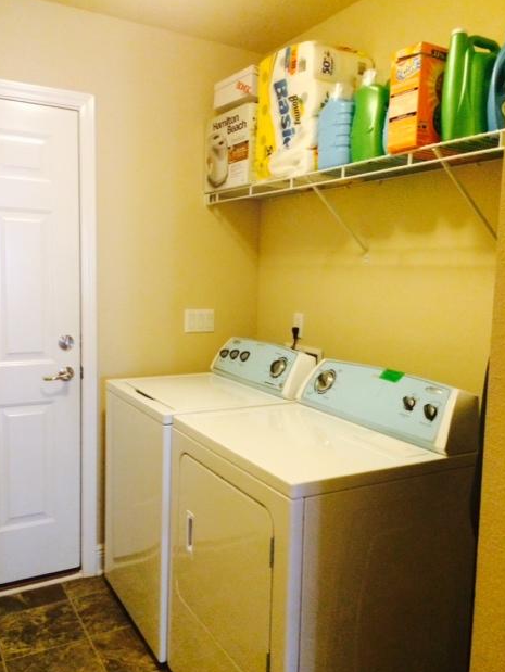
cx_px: 249
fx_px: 602
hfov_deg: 45.5
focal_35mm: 31
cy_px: 337
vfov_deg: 58.3
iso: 320
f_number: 2.2
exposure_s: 1/15
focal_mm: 4.12
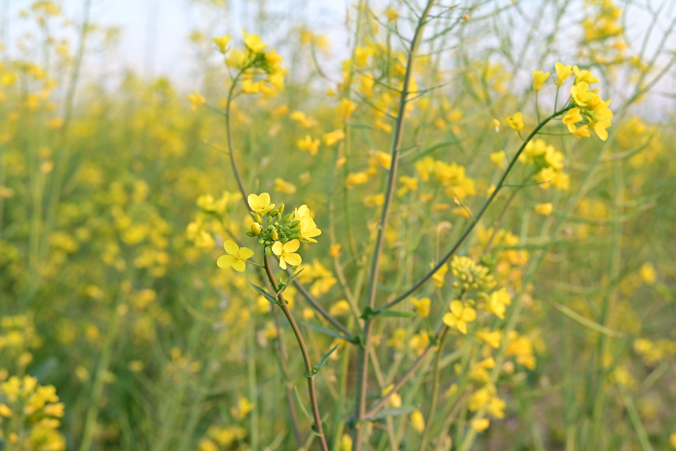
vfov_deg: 27.0
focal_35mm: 50
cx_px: 338
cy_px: 226
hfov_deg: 39.6
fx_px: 939
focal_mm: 50
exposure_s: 1/200
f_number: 7.1
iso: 1000
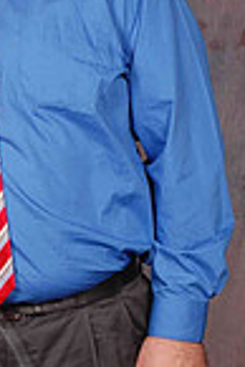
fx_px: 1609
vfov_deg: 13.0
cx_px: -97
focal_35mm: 158
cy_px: 127
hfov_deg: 8.5
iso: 200
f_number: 10
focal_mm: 34
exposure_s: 1/125
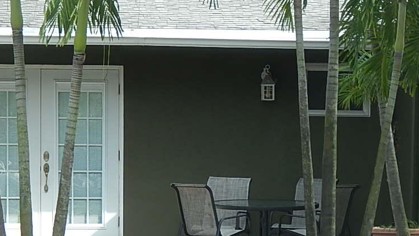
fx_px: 2244
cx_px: 246
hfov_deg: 10.7
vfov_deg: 6.0
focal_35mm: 202
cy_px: 223
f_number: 4.3
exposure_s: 1/320
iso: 125
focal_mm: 15.3
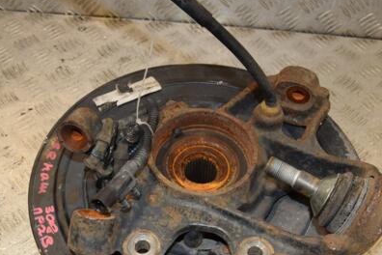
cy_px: 187
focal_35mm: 50
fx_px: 531
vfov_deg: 26.7
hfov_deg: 39.6
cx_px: 177
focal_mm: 22
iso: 800
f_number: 6.3
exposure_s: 1/200
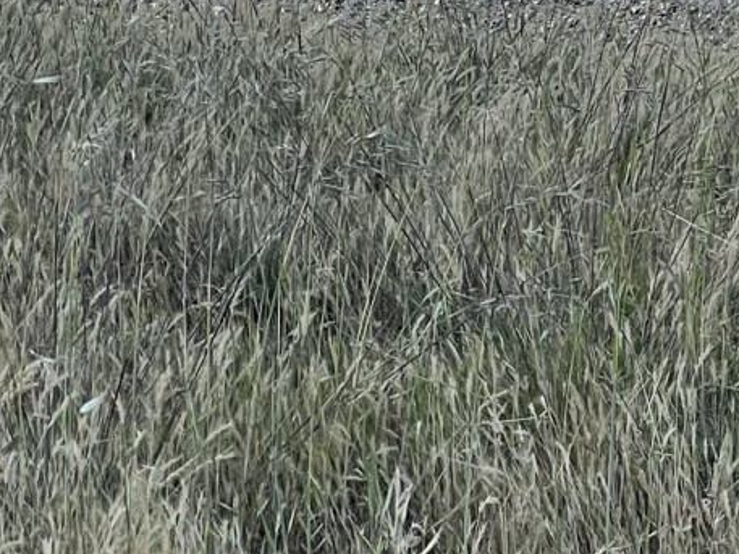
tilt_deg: -10.7
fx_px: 3886
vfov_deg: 8.2
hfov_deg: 10.3
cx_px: 1255
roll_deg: -0.3
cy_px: 134
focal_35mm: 182
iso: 25
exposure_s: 1/826
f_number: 2
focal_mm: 6
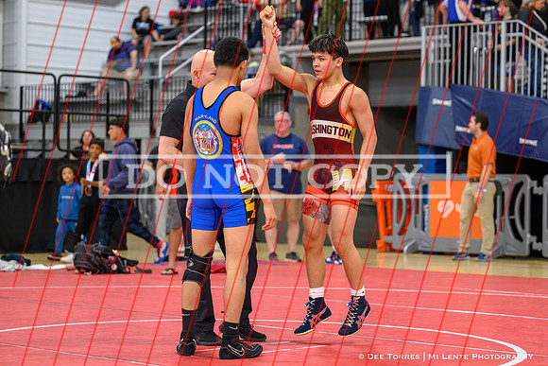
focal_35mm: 97
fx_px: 1483
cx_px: 316
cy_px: 179
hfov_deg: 20.9
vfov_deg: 14.1
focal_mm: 84
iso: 3200
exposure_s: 1/800
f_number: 2.8
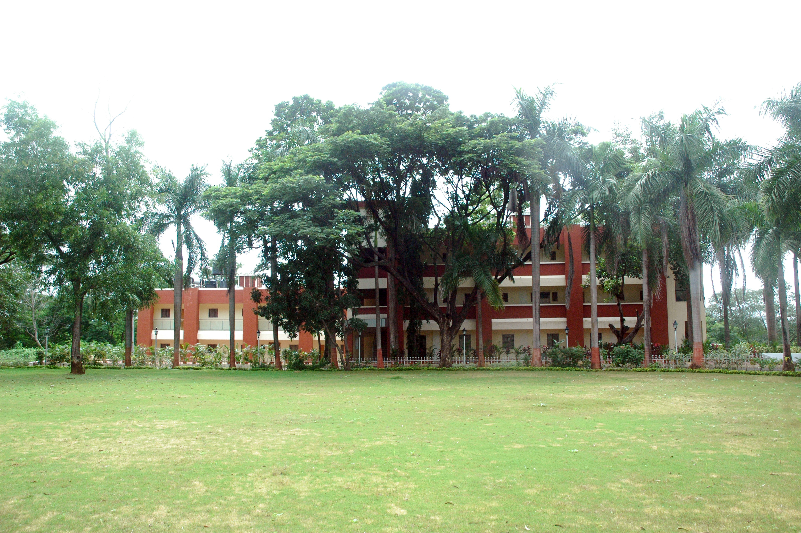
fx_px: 600
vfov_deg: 47.8
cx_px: 400
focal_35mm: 27
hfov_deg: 67.4
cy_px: 266
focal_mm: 18
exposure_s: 1/500
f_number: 8
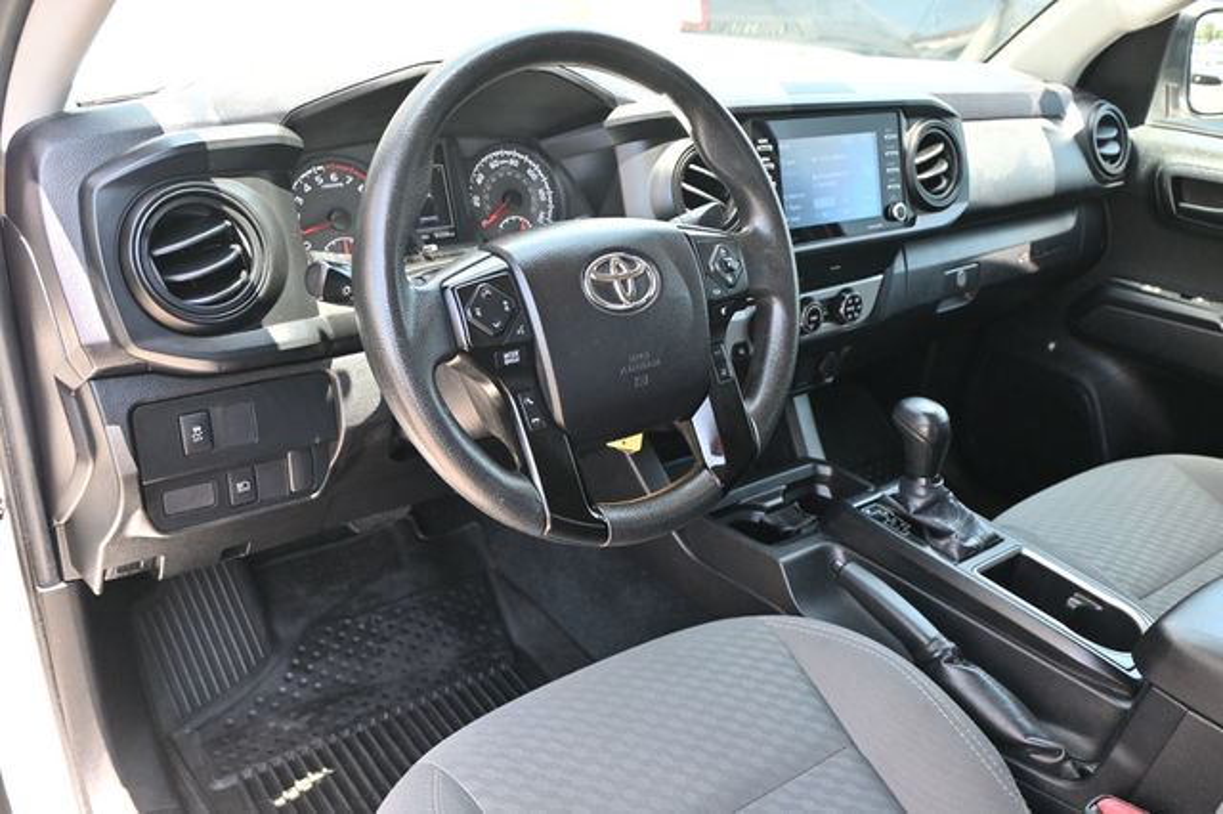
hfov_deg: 62.0
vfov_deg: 43.6
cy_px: 407
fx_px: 1019
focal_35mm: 30
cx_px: 612
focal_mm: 20
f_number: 3.8
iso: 720
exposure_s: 1/125
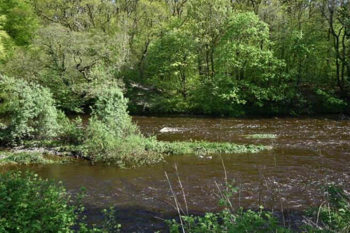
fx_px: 292
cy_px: 116
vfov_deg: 43.6
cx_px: 175
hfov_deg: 61.9
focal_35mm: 30
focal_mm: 20
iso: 200
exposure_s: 1/250
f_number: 5.6
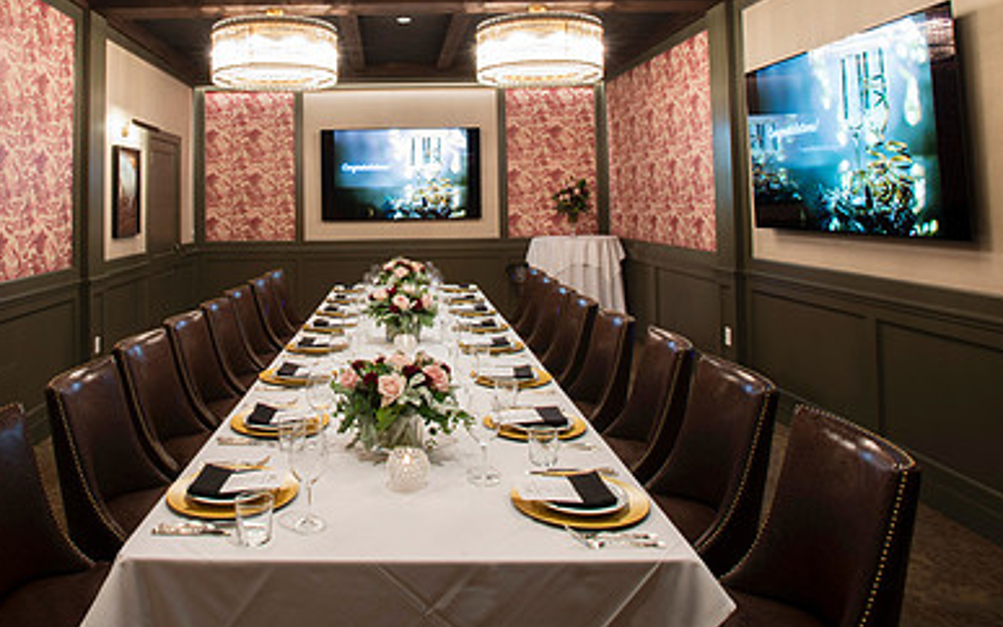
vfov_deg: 46.0
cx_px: 384
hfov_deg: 69.4
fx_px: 711
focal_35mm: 26
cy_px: 159
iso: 200
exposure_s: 8
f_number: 20
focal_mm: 17
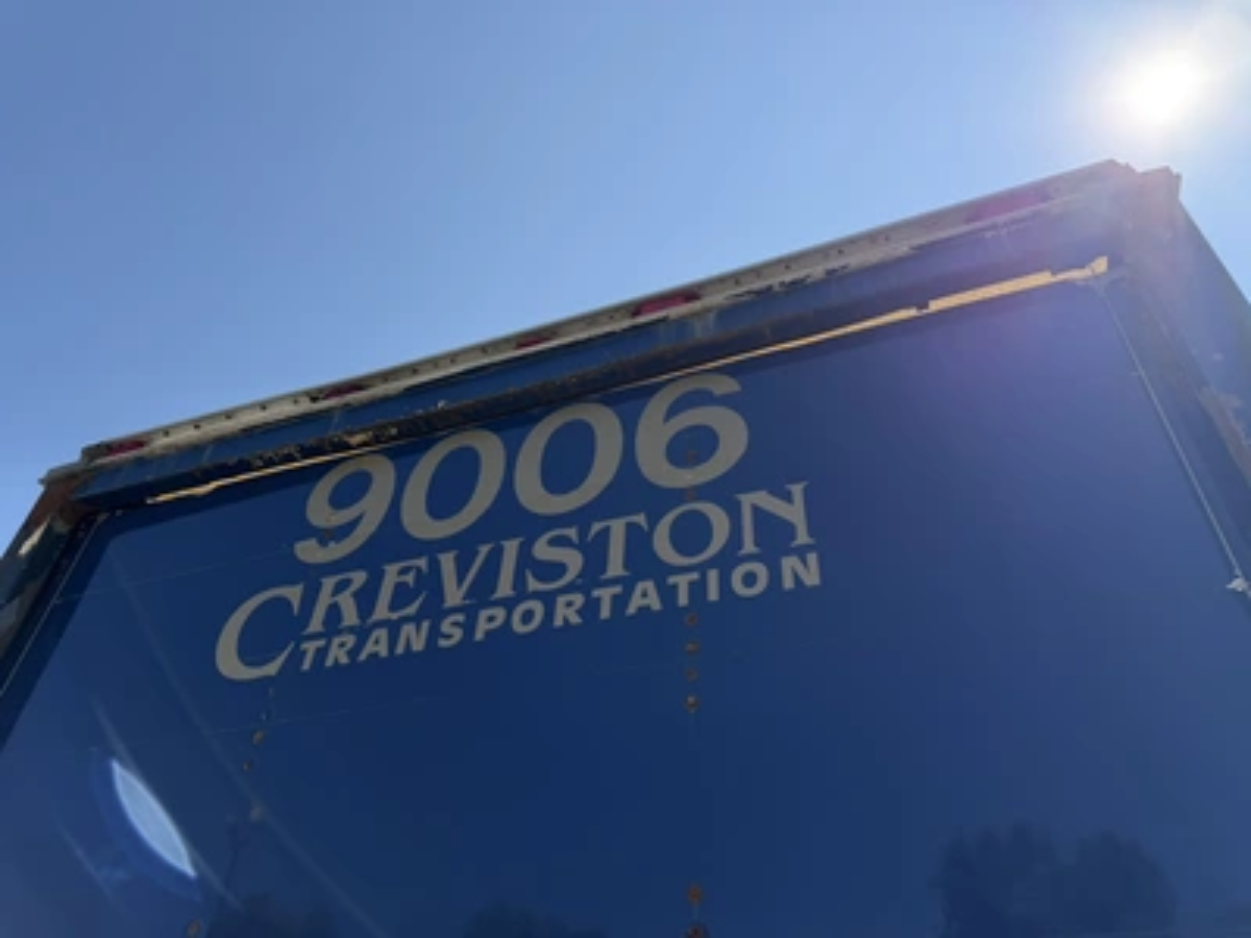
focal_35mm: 24
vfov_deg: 56.8
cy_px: 469
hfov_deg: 71.6
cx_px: 626
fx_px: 867
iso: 100
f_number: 1.78
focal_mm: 6.76
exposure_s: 1/4167
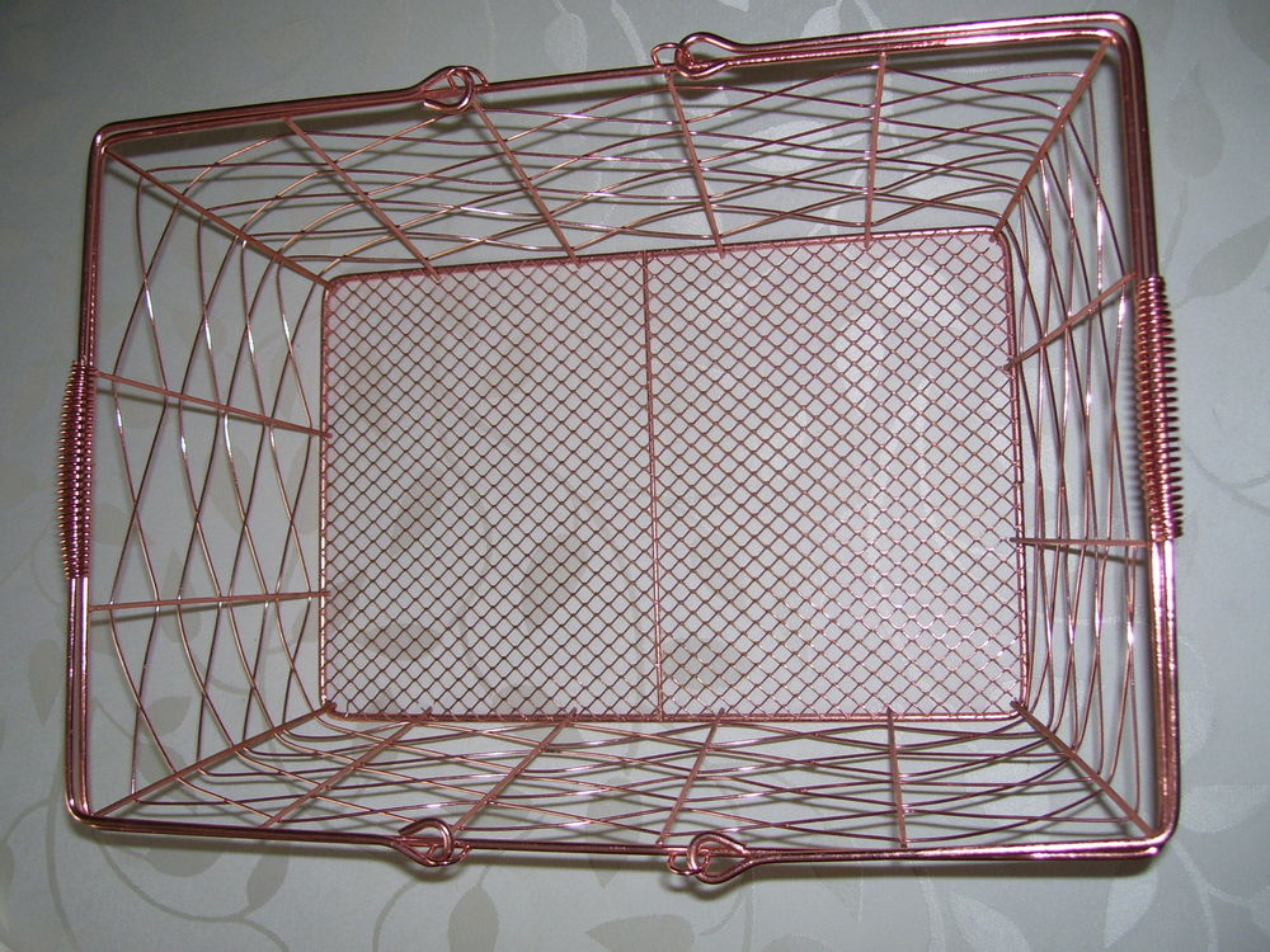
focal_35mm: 37
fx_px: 1357
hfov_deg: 50.1
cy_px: 476
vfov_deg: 38.7
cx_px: 635
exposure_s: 1/60
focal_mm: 6
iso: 80
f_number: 2.7
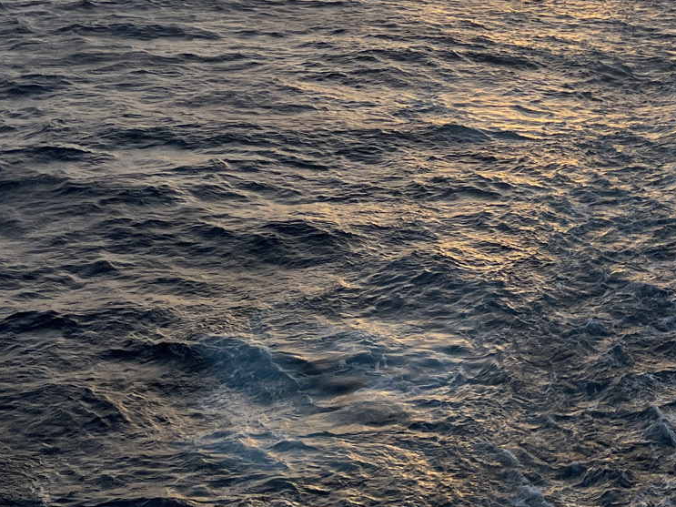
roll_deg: -1.0
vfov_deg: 19.3
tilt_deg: -1.9
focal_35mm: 70
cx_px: 745
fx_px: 1367
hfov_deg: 25.7
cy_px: -163
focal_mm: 5.1
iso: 50
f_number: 1.6
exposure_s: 1/1497
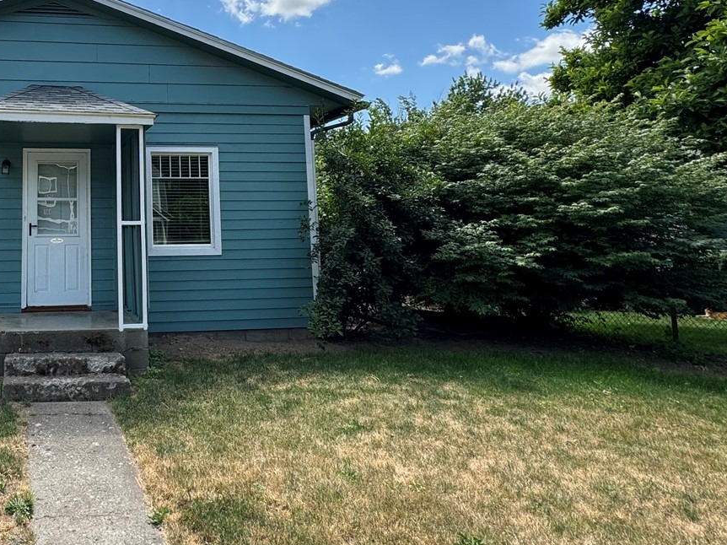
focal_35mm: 26
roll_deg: +0.6
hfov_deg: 59.3
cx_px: 99
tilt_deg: +5.9
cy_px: 181
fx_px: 546
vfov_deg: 52.0
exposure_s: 1/569
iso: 40
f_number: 2.2
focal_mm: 2.22
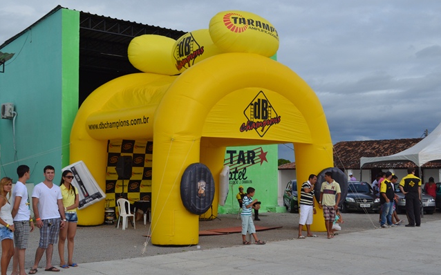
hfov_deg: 44.8
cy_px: 146
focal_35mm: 45
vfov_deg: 28.8
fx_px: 535
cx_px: 220
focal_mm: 29
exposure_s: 1/250
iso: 100
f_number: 7.1
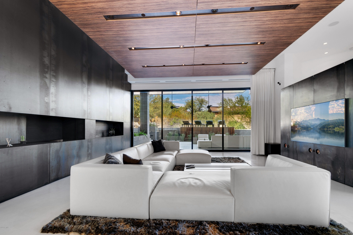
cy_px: 118
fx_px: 147
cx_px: 176
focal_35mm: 15
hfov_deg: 100.4
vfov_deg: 77.3
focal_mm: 10
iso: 100
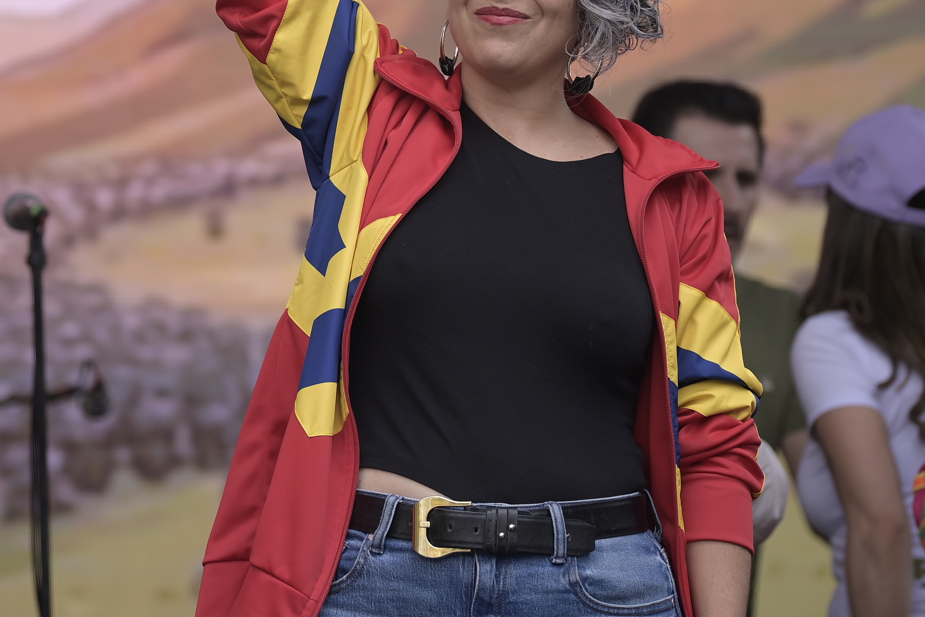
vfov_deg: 5.9
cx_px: 410
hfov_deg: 8.9
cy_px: 102
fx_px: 5961
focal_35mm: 232
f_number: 2.8
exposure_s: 1/800
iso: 200
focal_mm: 116
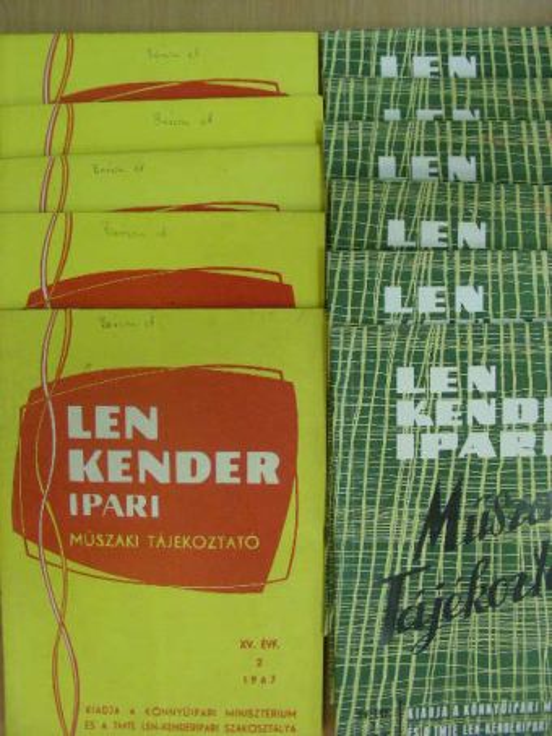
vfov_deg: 49.0
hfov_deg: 37.7
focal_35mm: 38
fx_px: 808
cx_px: 276
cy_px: 368
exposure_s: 1/27.6
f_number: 3.5
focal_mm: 6.3
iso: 200
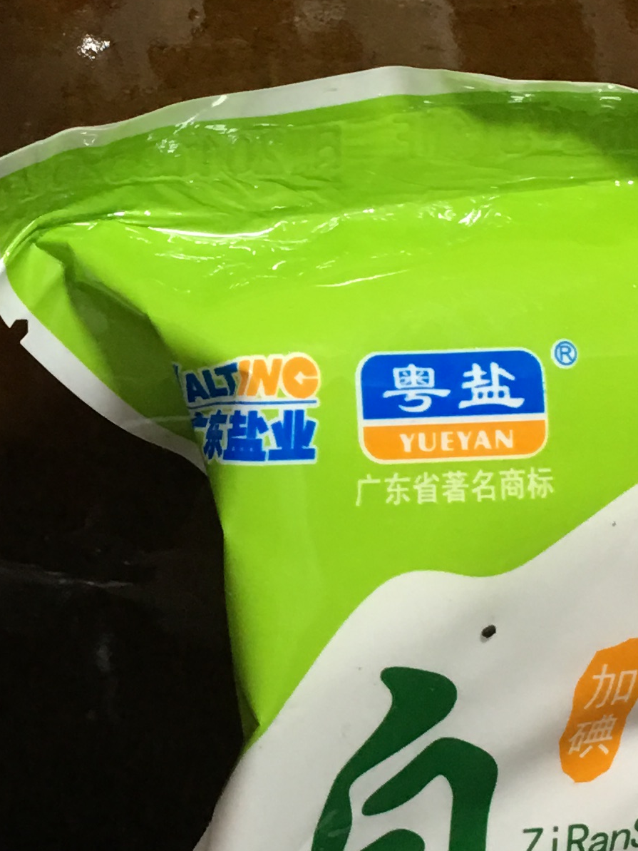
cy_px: 367
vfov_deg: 20.0
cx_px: -21
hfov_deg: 14.8
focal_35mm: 98
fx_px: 2408
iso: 64
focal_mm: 4.15
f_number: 2.2
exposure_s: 1/17
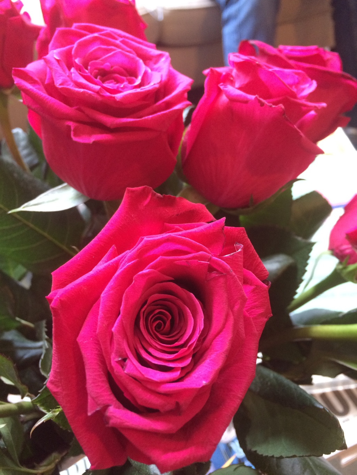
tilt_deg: -56.4
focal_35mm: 29
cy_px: 238
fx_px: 399
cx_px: 178
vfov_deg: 61.7
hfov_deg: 48.2
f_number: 2.2
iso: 200
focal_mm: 4.15
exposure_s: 1/30
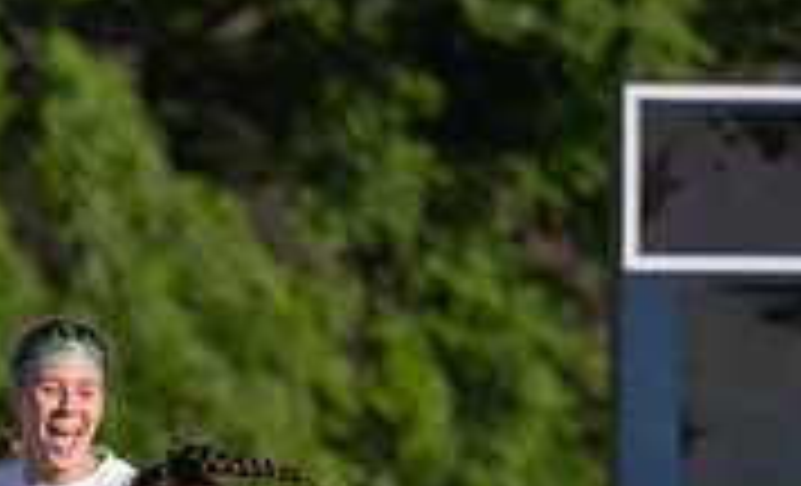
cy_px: 1152
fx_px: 29621
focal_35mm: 1368
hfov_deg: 1.5
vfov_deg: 0.9
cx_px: -663
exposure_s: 1/2000
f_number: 2.8
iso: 100
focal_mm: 200
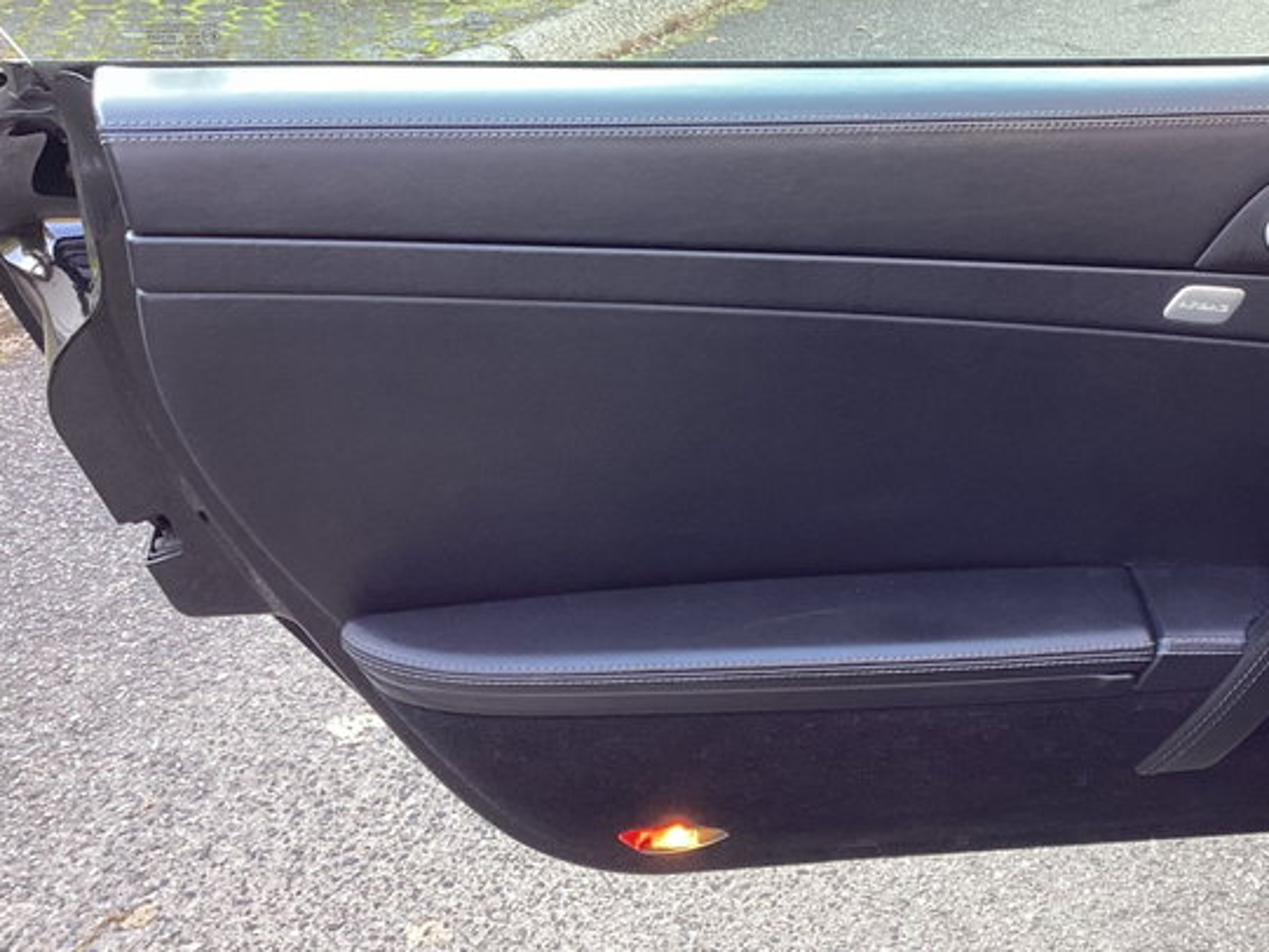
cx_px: 856
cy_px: 335
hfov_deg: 42.3
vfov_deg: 32.7
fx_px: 1613
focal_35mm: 44
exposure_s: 1/60
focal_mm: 3.3
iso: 64
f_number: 2.4
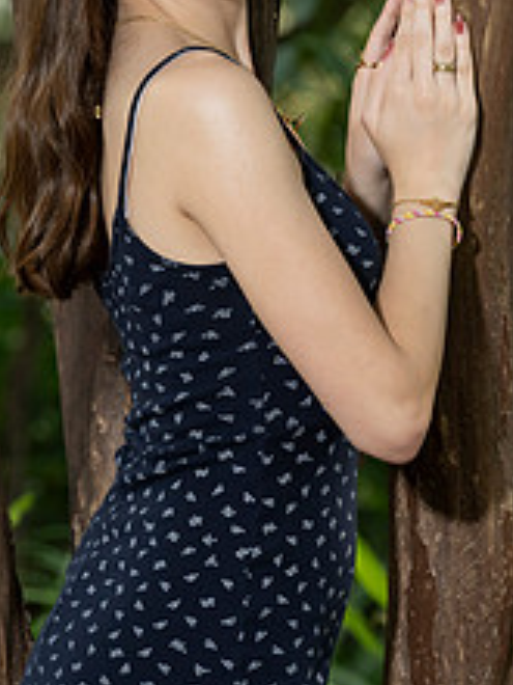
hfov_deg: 3.8
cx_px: 258
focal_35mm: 394
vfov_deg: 5.0
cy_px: 125
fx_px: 7785
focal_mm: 200
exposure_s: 1/200
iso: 800
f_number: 8
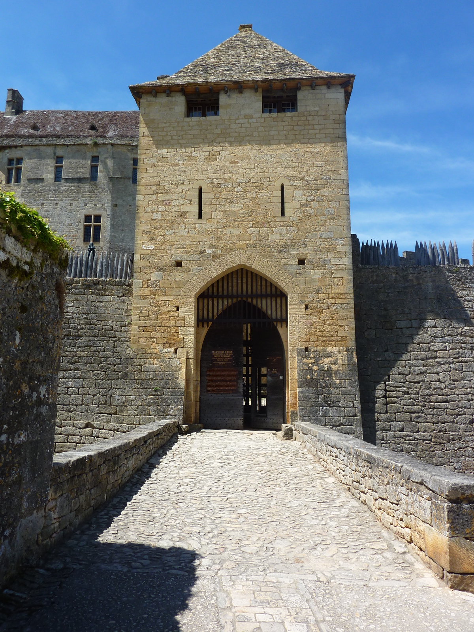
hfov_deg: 54.9
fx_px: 456
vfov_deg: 69.4
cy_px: 316
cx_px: 237
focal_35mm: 25
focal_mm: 4.1
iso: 80
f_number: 4.5
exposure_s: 1/400
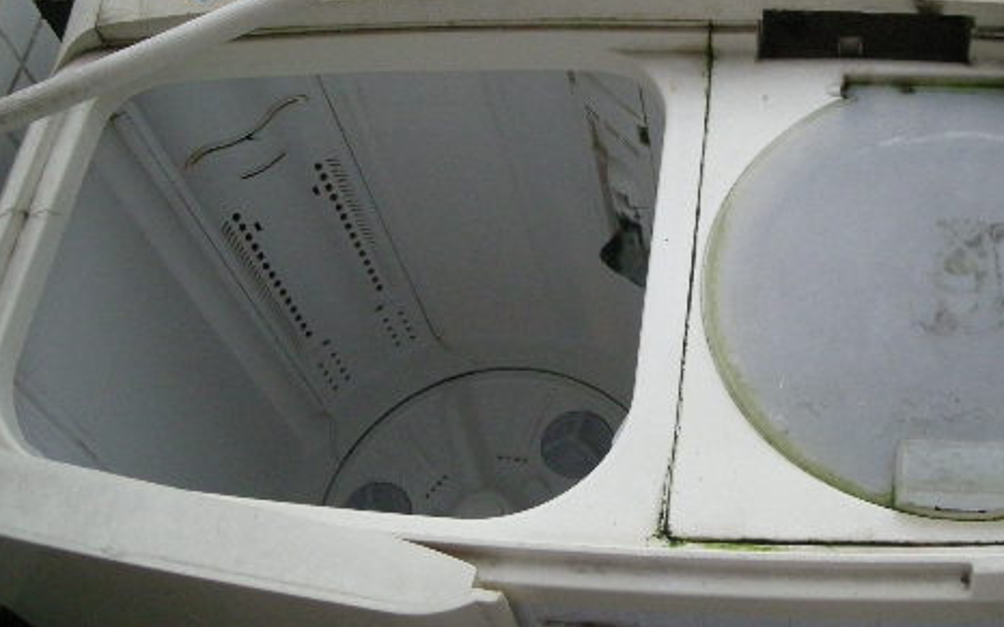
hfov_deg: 39.3
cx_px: 633
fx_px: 1395
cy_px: 250
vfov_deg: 25.3
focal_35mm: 51
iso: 400
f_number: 2.8
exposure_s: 1/27.1
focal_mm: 5.7
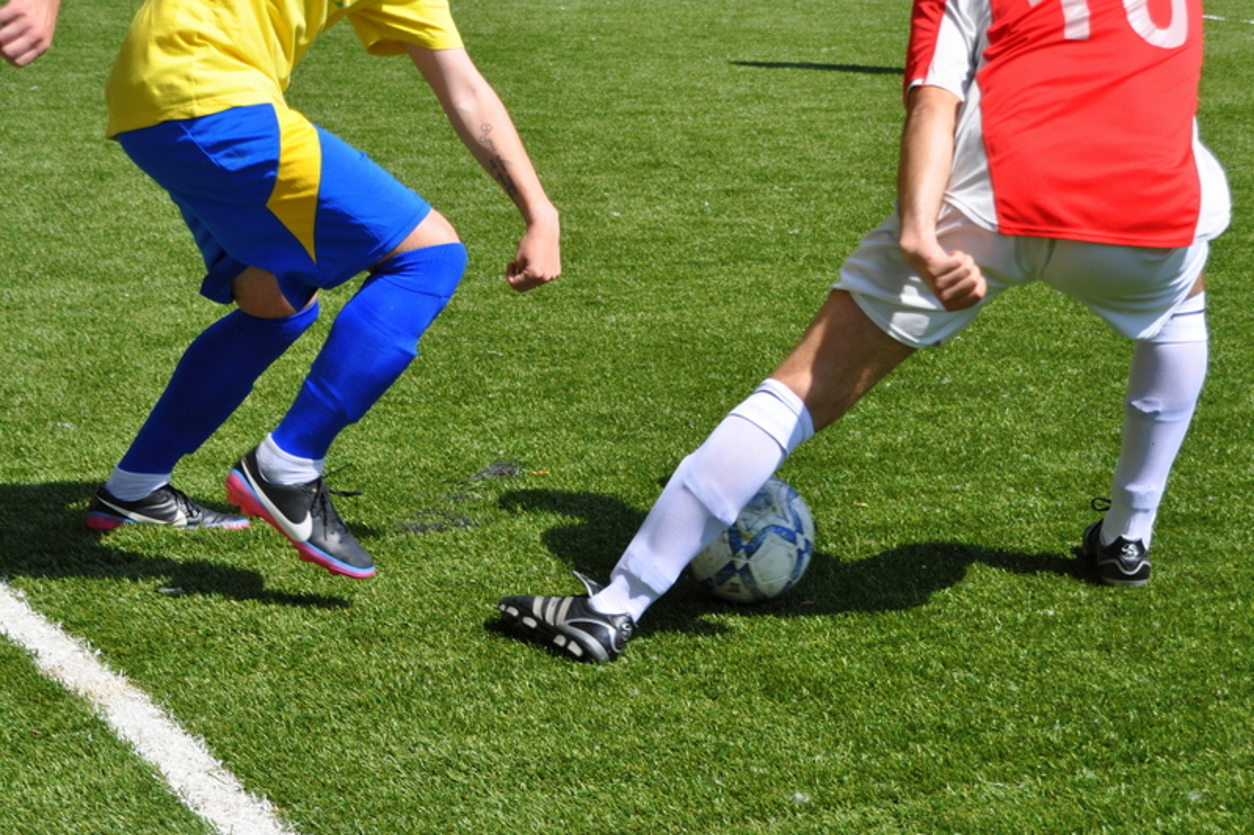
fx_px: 3134
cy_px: 418
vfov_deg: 15.2
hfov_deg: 22.6
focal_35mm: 90
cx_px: 627
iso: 200
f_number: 7.1
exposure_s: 1/800
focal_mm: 60
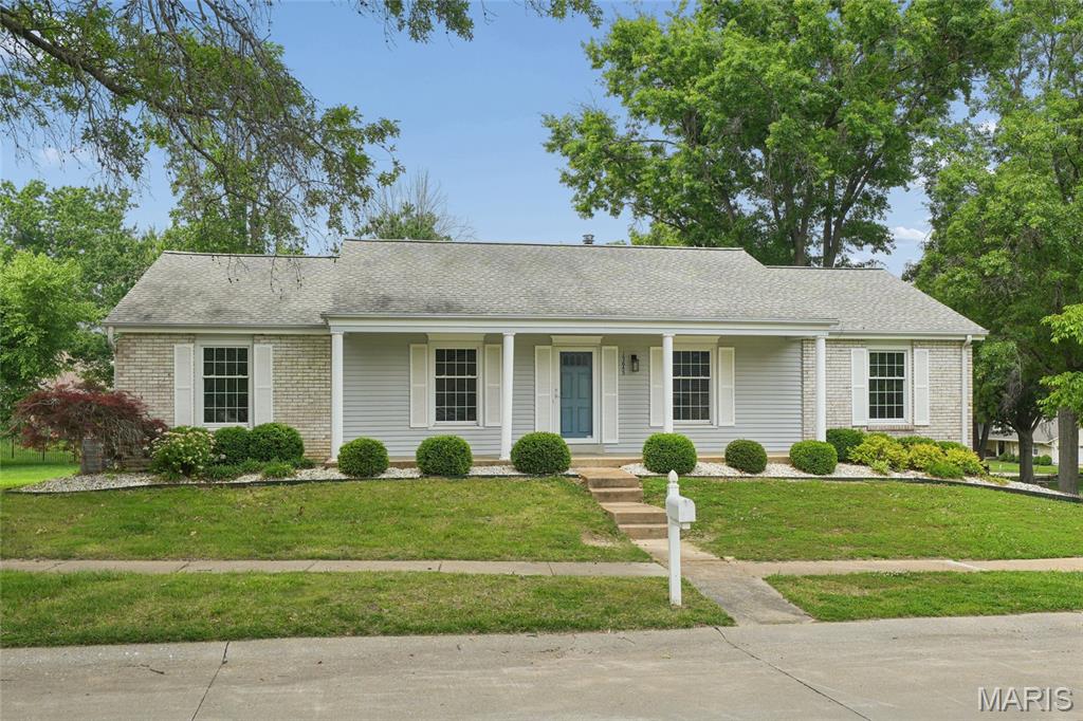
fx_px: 902
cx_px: 542
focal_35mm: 30
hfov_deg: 61.9
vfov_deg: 43.6
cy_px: 360
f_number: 8
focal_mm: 20
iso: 400
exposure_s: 1/500
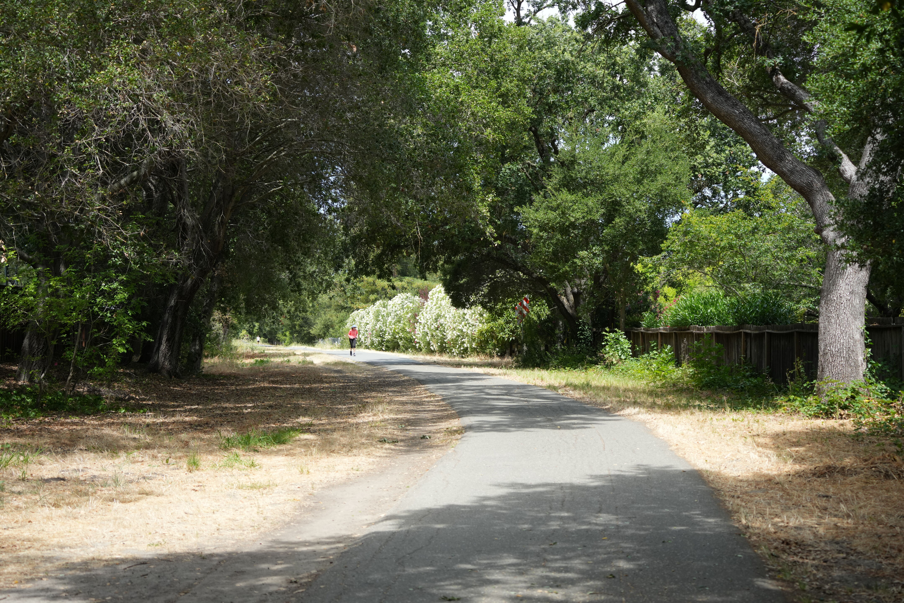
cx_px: 452
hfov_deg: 32.9
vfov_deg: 22.3
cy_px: 302
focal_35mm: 61
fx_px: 1532
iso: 500
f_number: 5
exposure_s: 1/1000
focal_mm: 61
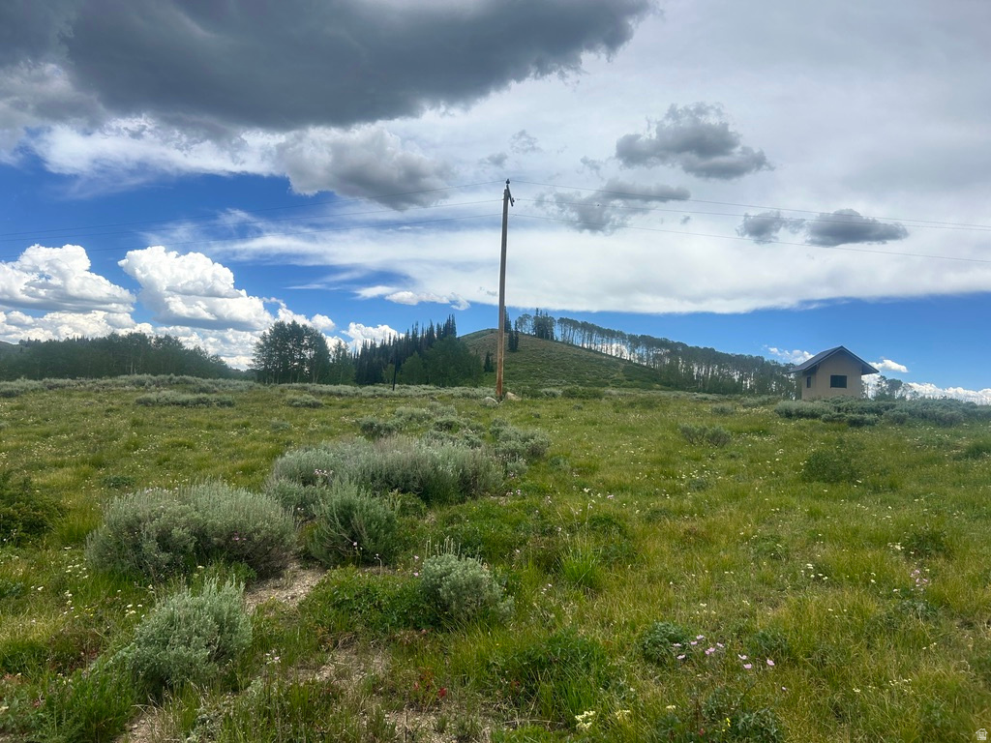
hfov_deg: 67.3
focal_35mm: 26
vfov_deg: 53.1
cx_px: 496
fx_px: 744
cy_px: 372
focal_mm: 5.7
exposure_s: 1/5076
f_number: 1.5
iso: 50
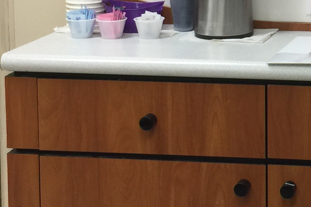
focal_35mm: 118
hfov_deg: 16.5
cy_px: -45
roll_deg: -0.6
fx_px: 1019
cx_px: 384
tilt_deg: -7.0
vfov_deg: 11.4
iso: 32
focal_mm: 4.15
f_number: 2.2
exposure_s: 1/15
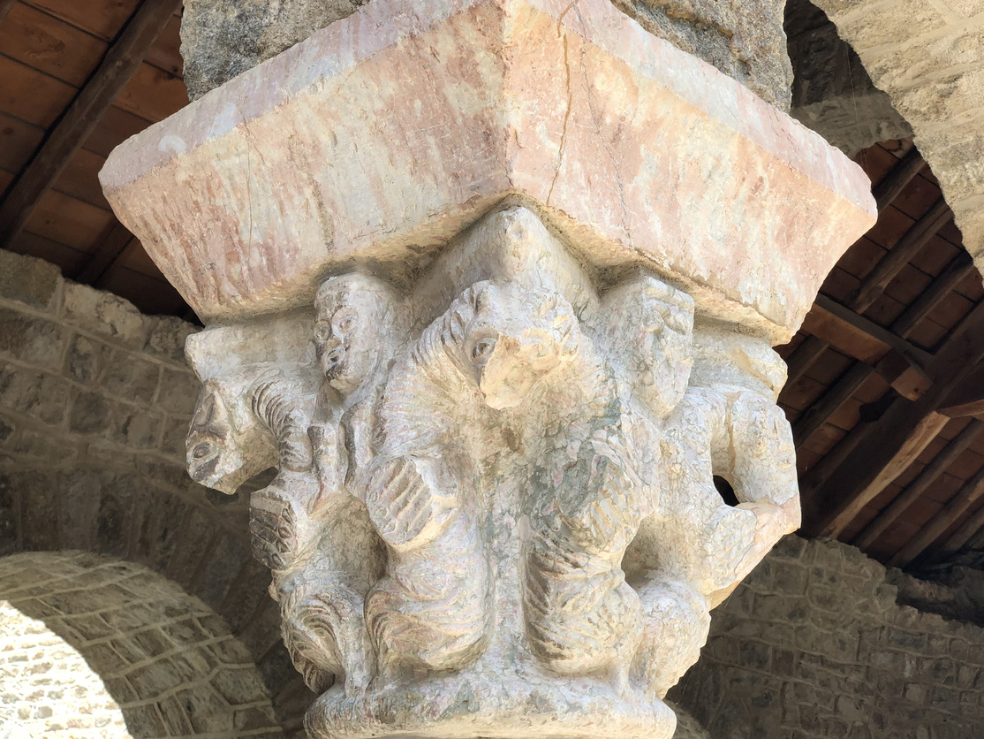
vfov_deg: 26.1
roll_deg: +0.9
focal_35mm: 56
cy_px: 370
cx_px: 487
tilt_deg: +22.1
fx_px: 1592
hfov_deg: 34.3
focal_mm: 6
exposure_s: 1/245
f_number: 2.4
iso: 16
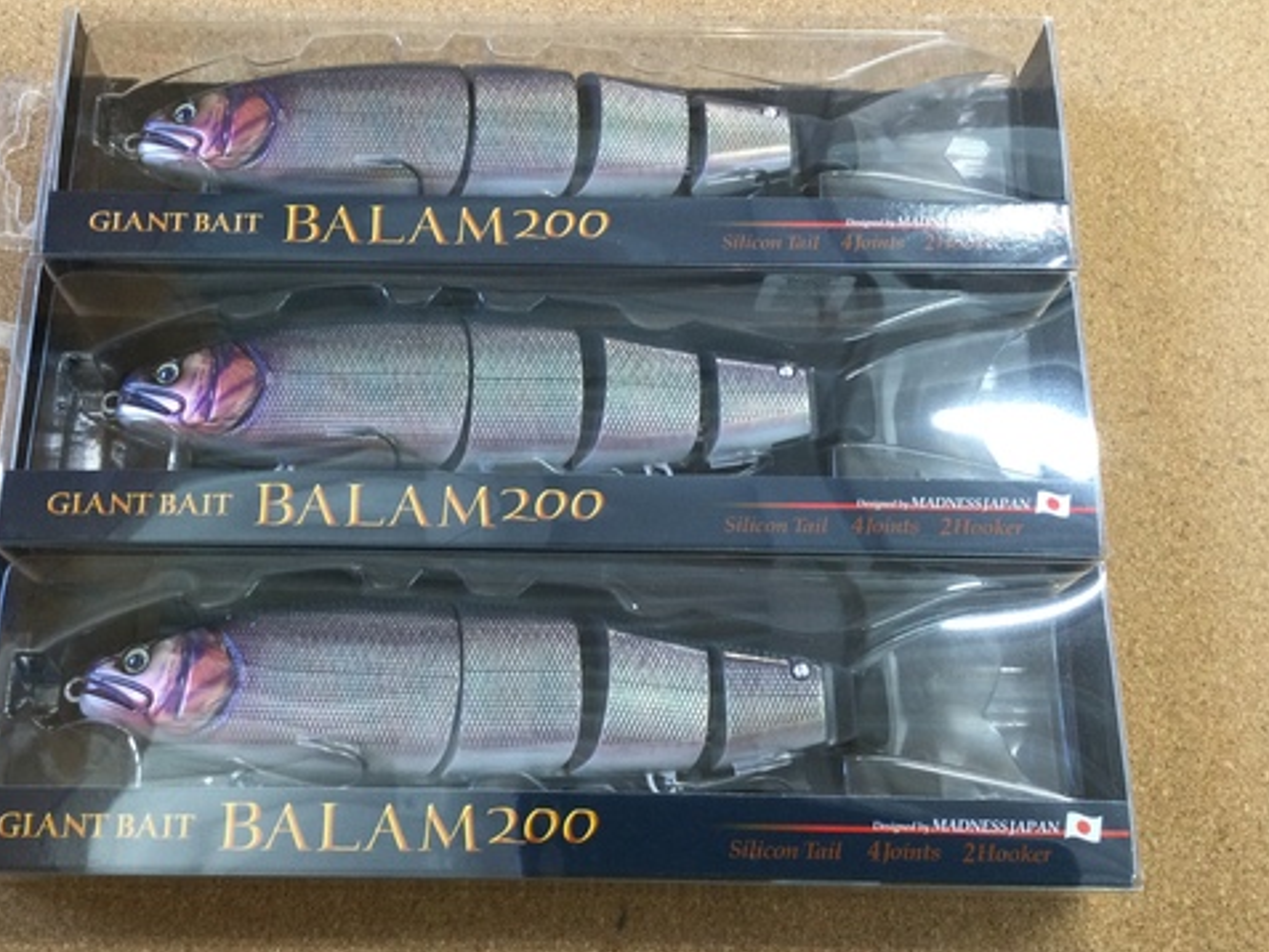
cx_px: 553
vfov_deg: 36.8
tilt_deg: -73.3
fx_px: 1430
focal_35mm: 39
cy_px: 447
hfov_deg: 47.7
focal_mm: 3.3
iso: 80
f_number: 2.4
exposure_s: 1/30
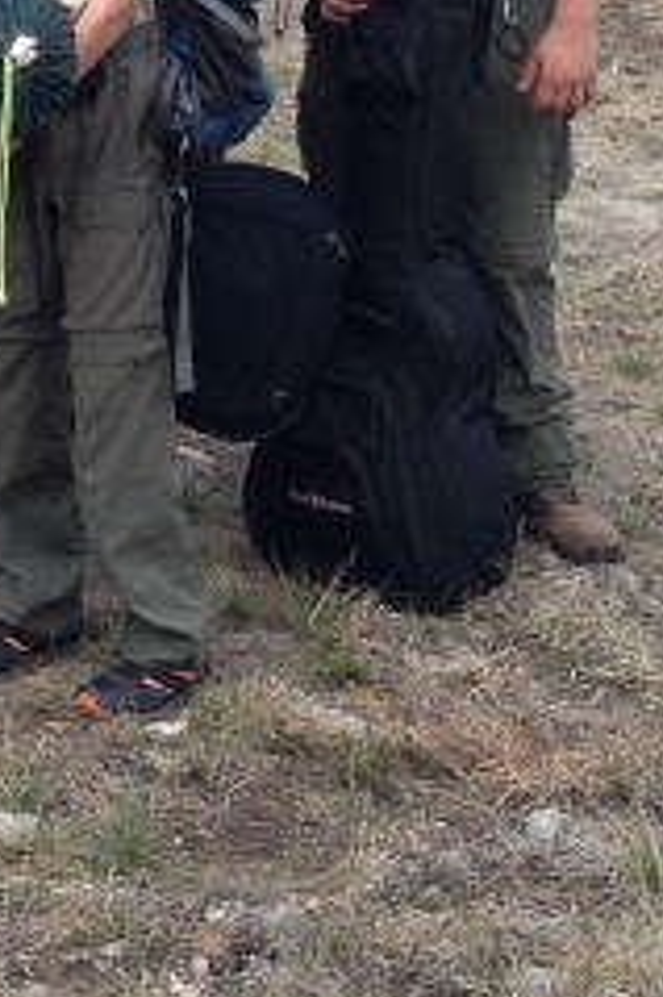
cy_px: -88
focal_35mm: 122
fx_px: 3375
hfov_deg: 10.9
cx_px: -267
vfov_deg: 16.3
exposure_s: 1/120
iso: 80
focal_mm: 4.28
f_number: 2.4
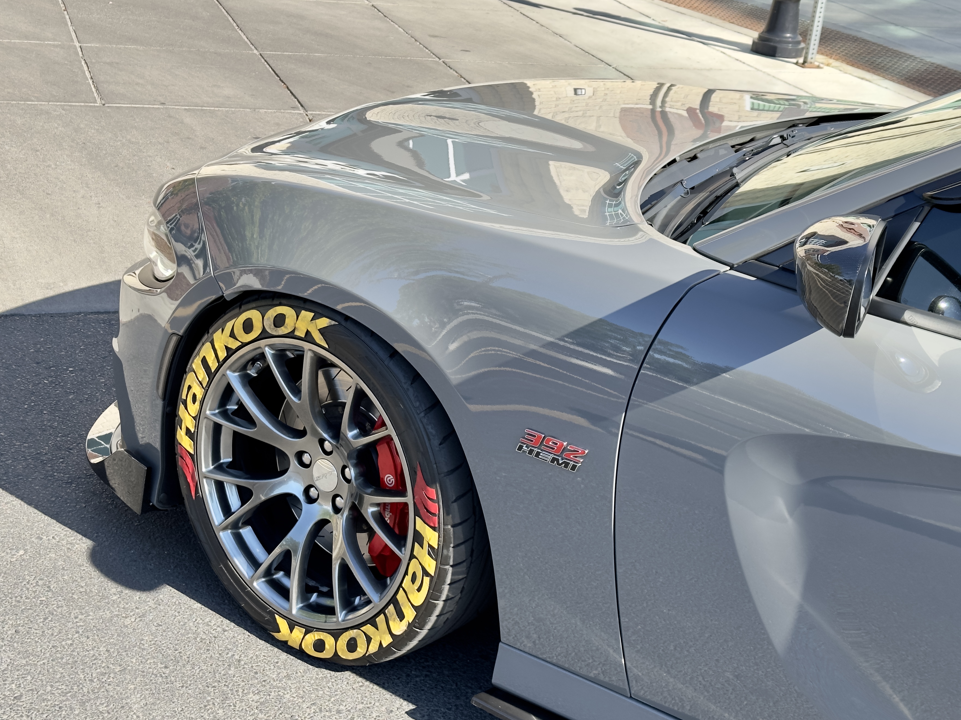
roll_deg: -5.6
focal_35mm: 55
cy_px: 366
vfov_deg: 26.6
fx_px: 1527
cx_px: 472
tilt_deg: -21.9
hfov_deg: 34.9
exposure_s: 1/1095
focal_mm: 6.86
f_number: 1.78
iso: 64
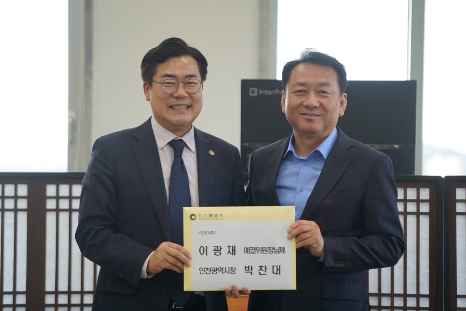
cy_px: 156
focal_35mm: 135
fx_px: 1748
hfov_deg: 15.2
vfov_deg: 10.2
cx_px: 233
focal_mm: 135
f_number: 4
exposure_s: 1/160
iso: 500
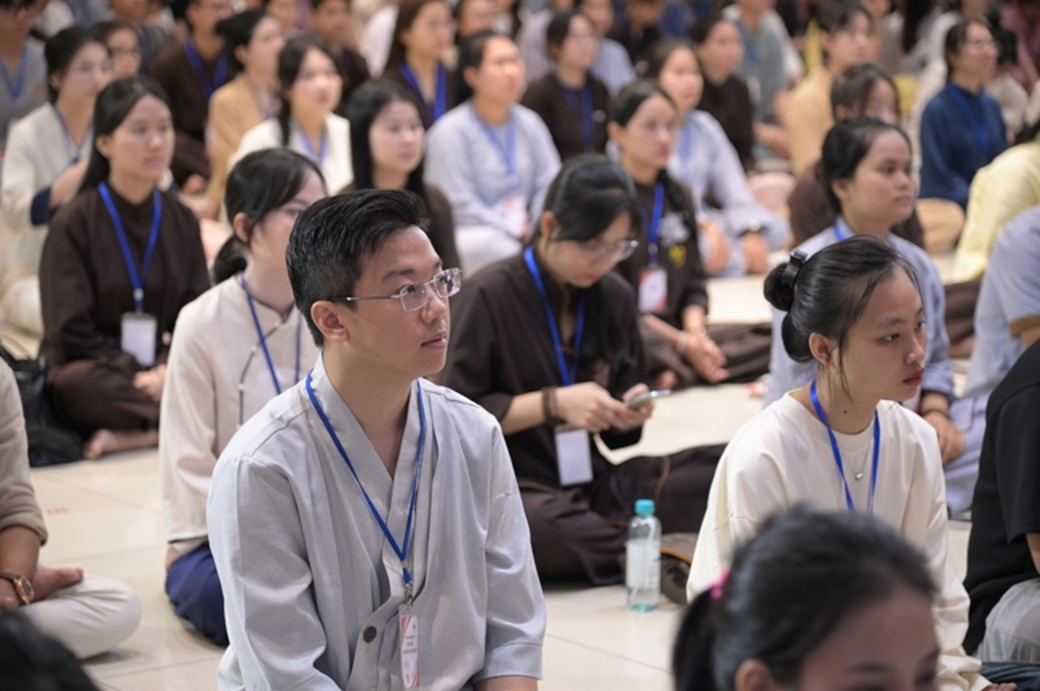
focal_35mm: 105
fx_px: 3030
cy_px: 346
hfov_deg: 19.5
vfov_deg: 13.0
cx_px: 520
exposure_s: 1/125
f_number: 4
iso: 3200
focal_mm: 105
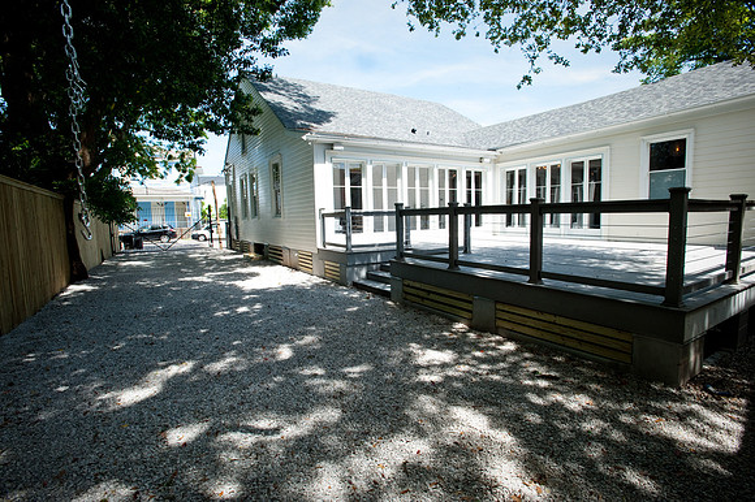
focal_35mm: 17
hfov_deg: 93.3
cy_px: 251
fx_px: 356
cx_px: 378
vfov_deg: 70.4
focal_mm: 17
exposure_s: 1/125
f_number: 16
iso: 320
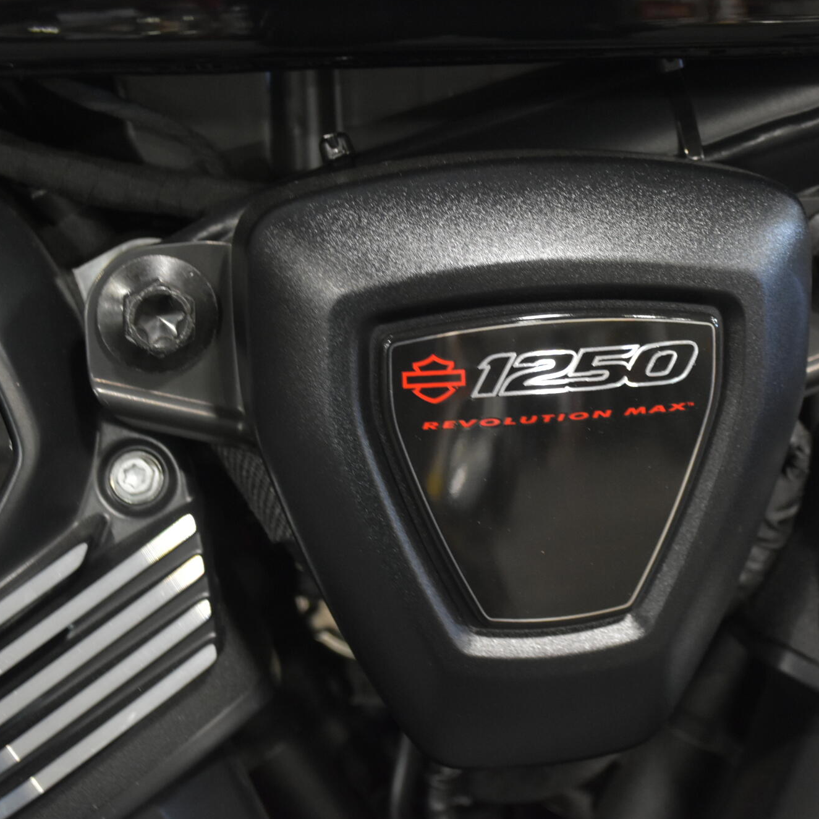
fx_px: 2061
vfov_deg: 22.5
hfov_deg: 22.3
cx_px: 590
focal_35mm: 77
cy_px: 409
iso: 1600
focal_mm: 40
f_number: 5.3
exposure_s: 1/15
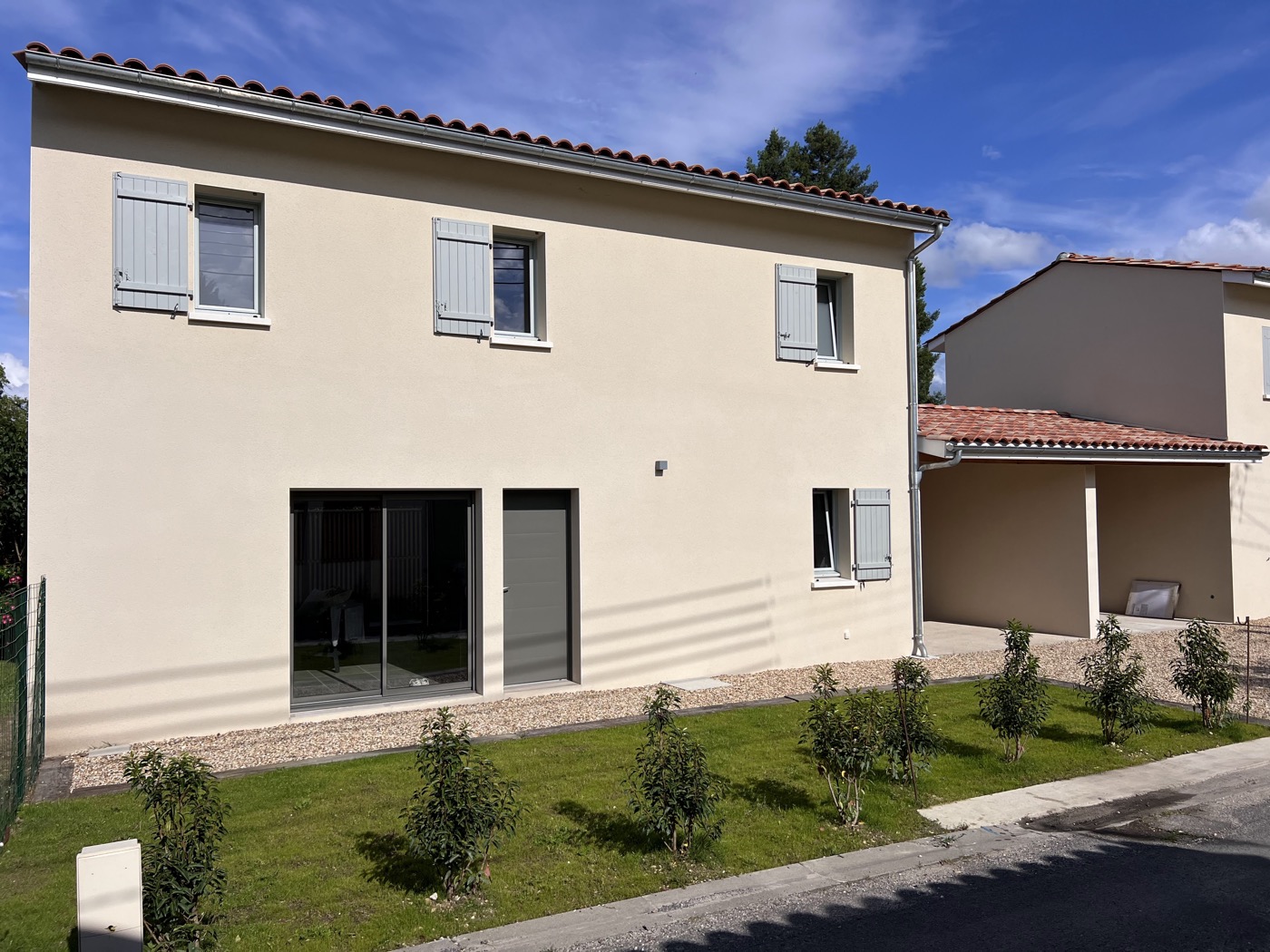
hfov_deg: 67.3
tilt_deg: +1.9
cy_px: 476
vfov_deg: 53.1
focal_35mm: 26
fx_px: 954
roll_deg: +1.0
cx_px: 635
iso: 50
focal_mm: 5.7
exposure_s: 1/11364
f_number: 1.5
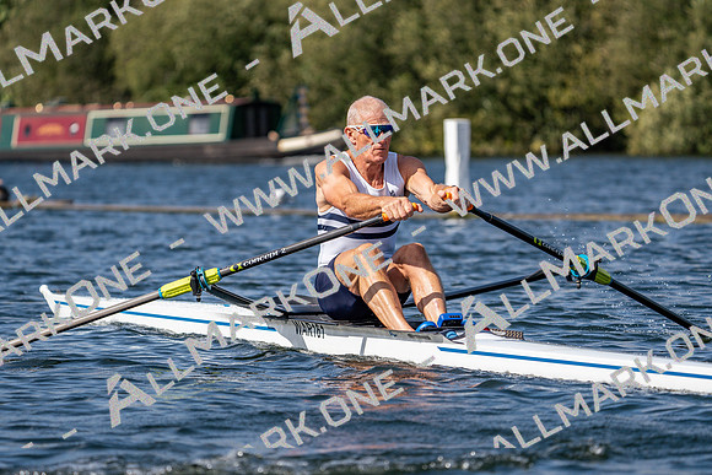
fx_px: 5044
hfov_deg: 8.1
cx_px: 356
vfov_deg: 5.4
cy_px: 238
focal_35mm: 255
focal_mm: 255
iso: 160
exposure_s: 1/1600
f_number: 5.6
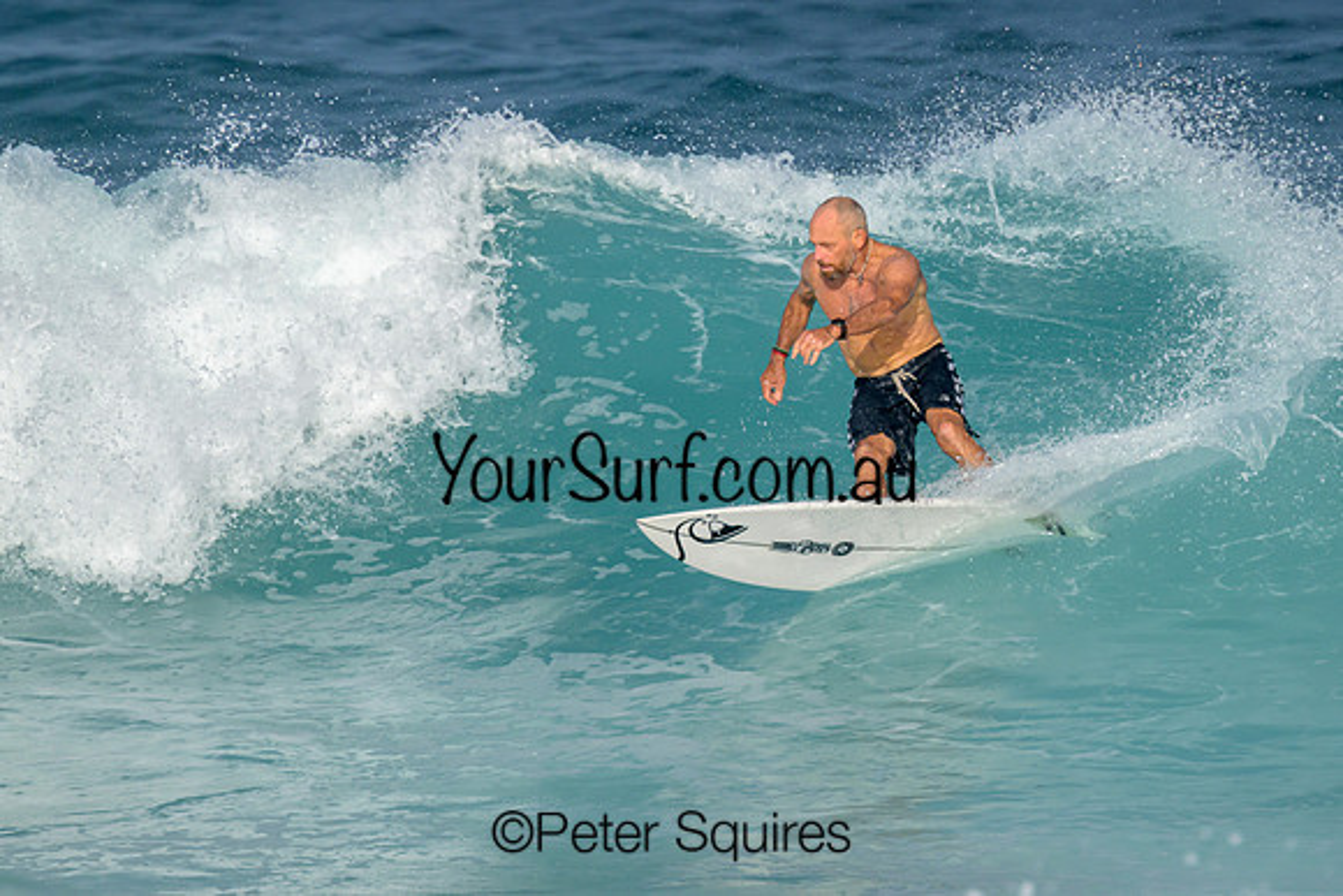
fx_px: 41692
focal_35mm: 1117
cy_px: 285
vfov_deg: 1.2
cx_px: 882
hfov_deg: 1.8
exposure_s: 1/1600
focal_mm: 800
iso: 640
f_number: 11
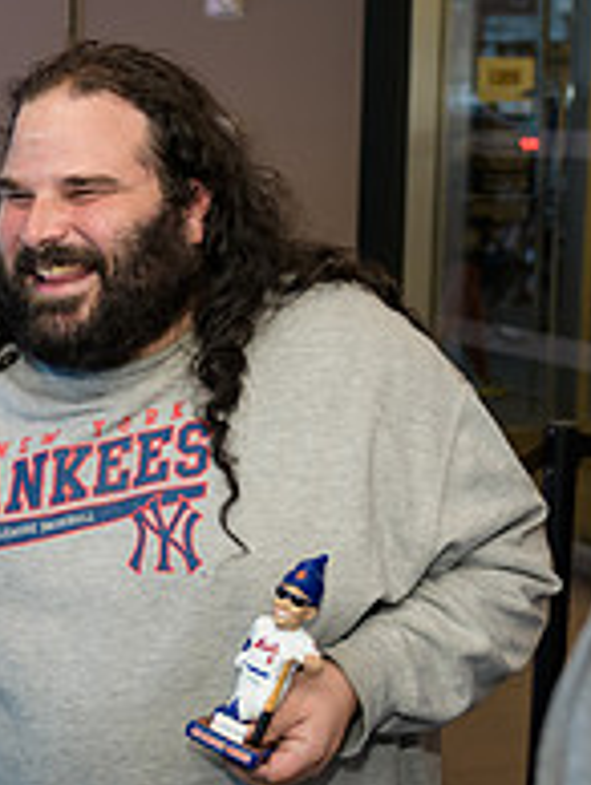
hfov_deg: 16.4
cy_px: 346
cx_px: 61
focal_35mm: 89
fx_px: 2022
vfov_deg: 22.0
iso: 400
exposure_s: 1/125
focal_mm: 31
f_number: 3.2
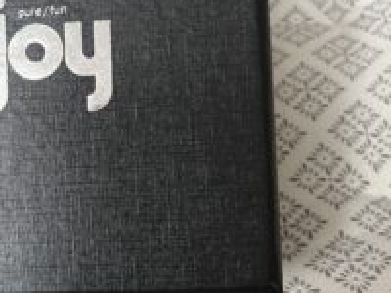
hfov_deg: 34.1
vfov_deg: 28.0
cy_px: 156
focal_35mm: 52
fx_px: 587
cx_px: 16
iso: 125
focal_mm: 5.7
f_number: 1.5
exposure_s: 1/60
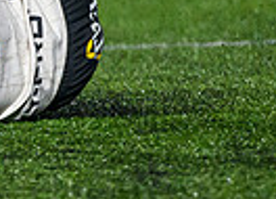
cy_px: -110
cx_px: -180
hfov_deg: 1.4
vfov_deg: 1.0
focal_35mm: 1471
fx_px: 11560
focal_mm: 200
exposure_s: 1/1600
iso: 4000
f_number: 3.5
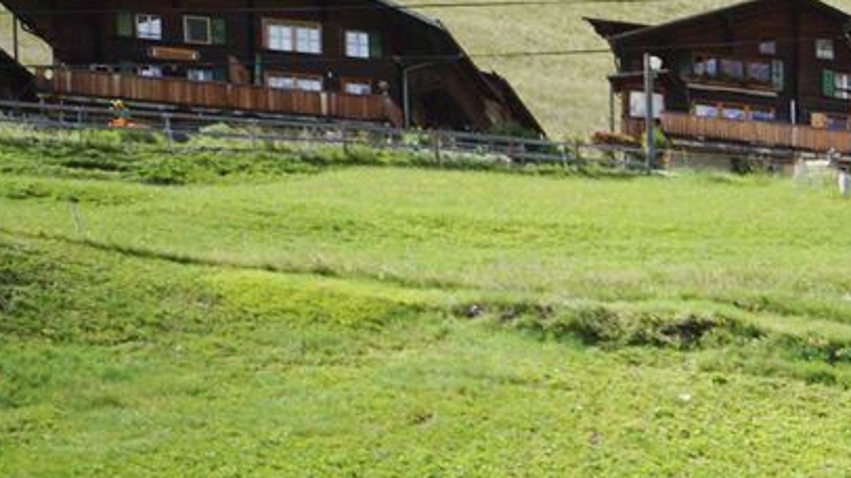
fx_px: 2797
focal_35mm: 124
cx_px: 2033
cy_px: 1327
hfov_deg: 13.1
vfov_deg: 8.5
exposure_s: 1/100
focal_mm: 24
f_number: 9
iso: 100
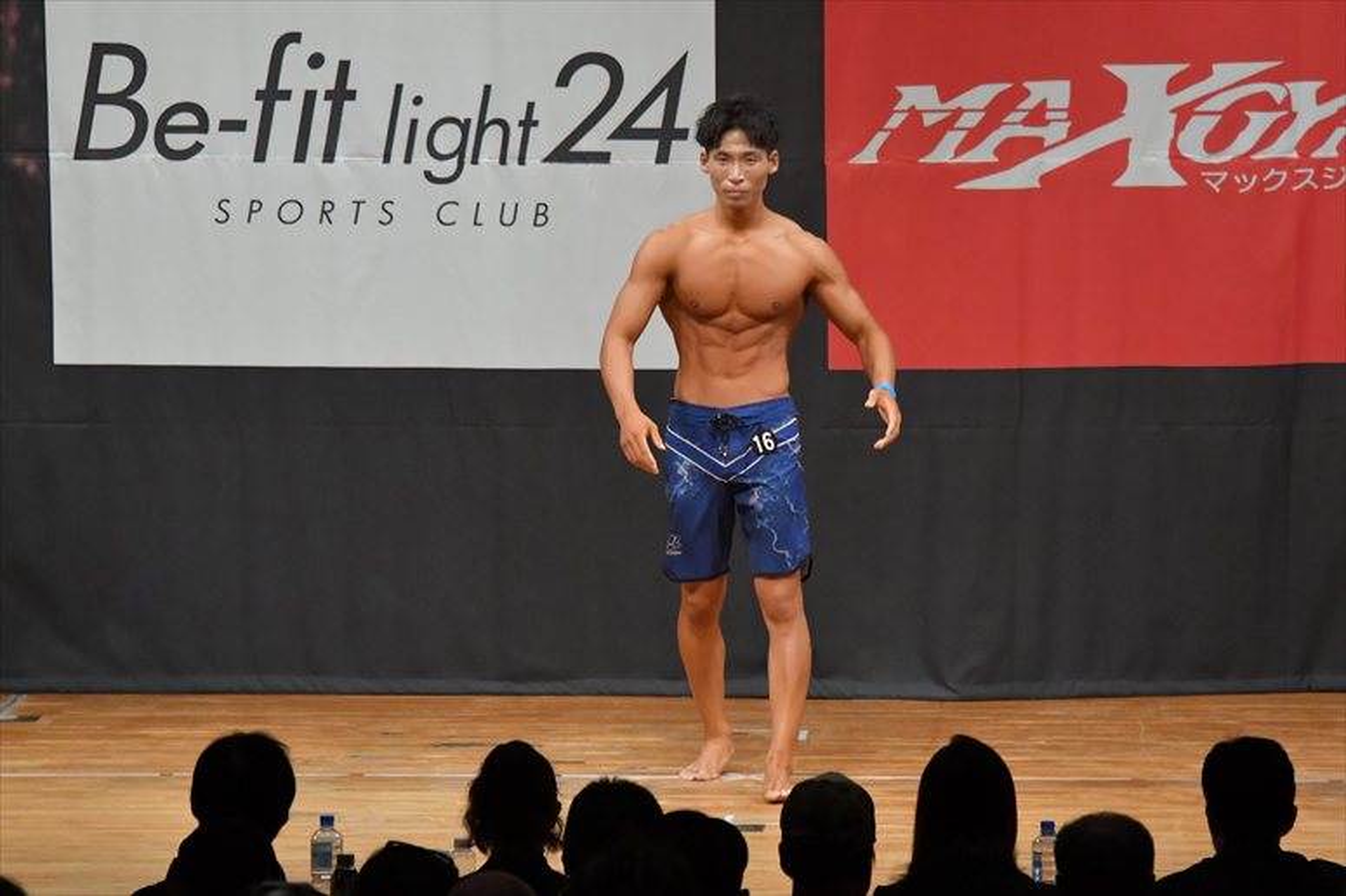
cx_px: 673
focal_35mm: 240
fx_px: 8969
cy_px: 448
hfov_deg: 8.6
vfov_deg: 5.7
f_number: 5.6
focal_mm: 160
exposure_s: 1/400
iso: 6400
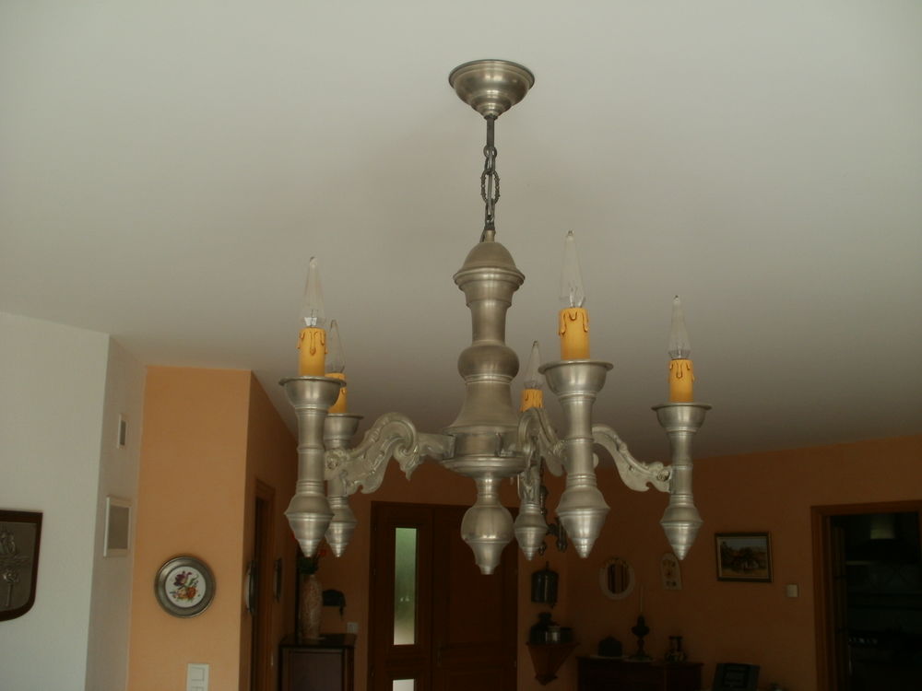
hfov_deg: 51.4
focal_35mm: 36
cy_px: 346
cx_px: 461
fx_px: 959
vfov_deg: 39.7
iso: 100
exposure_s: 1/100
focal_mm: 6.3
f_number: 3.5
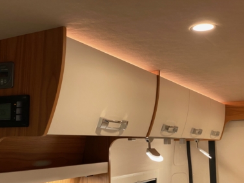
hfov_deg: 34.9
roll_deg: -0.4
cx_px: 125
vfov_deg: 26.6
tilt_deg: +8.9
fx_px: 388
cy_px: 96
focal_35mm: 55
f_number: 2
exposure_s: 1/50
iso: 200
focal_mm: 6
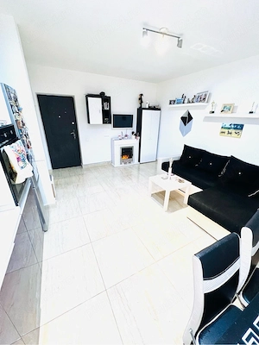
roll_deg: -1.2
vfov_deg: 106.2
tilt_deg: -21.3
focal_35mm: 13
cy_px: 172
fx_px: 130
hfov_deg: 89.9
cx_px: 130
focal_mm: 1.57
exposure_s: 1/50
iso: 320
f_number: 1.8
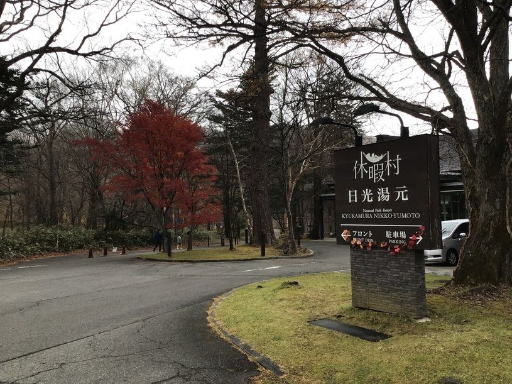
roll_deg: +2.0
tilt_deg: +2.5
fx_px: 458
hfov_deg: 58.4
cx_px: 256
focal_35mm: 31
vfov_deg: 45.4
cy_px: 192
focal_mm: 3.3
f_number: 2.4
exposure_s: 1/283
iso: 25
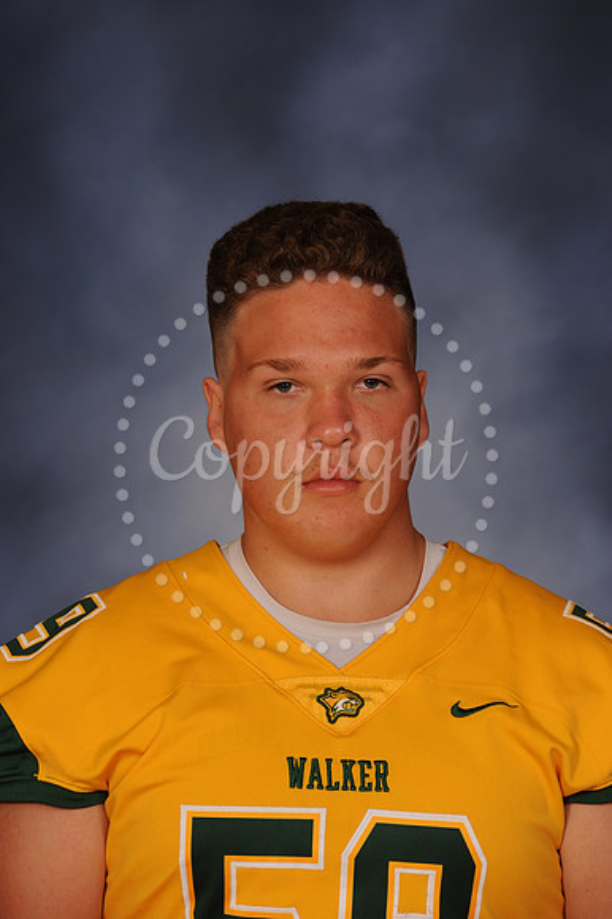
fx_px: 4340
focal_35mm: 170
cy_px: 460
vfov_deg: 12.1
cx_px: 306
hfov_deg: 8.1
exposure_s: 1/100
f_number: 8
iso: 200
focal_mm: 170
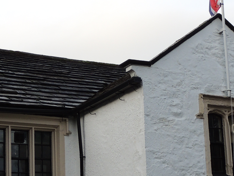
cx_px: 156
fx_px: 635
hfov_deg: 20.8
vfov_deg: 15.6
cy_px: 150
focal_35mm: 94
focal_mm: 5.8
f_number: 3.2
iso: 100
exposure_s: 1/250
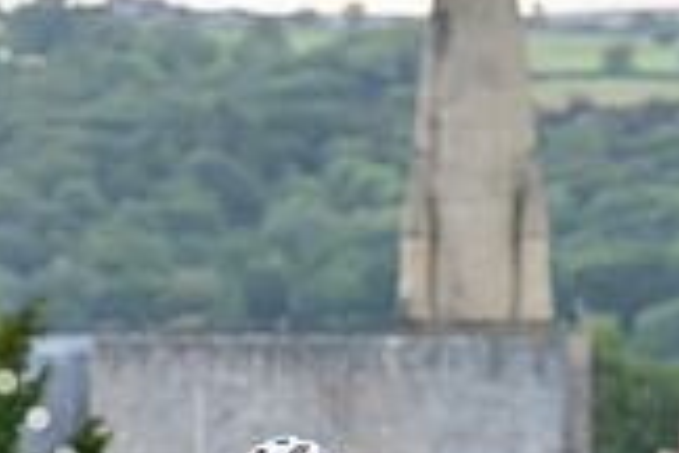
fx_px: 6601
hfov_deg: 5.9
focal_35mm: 350
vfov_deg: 3.9
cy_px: 438
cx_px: 390
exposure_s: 1/800
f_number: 3.5
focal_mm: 96
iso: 2000
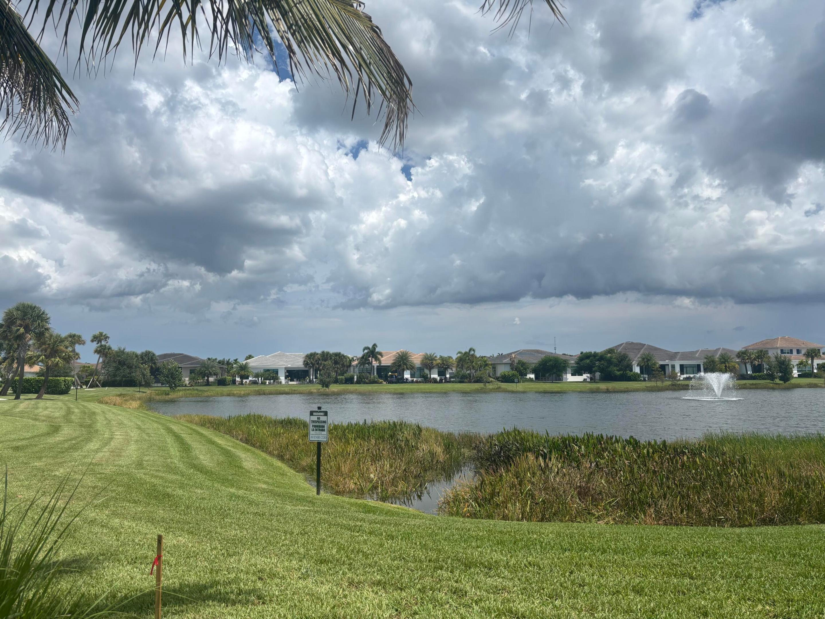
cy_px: 310
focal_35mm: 26
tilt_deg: +3.5
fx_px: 620
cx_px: 412
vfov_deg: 53.1
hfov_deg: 67.3
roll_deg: +0.7
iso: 50
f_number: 1.6
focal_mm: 5.96
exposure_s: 1/5348
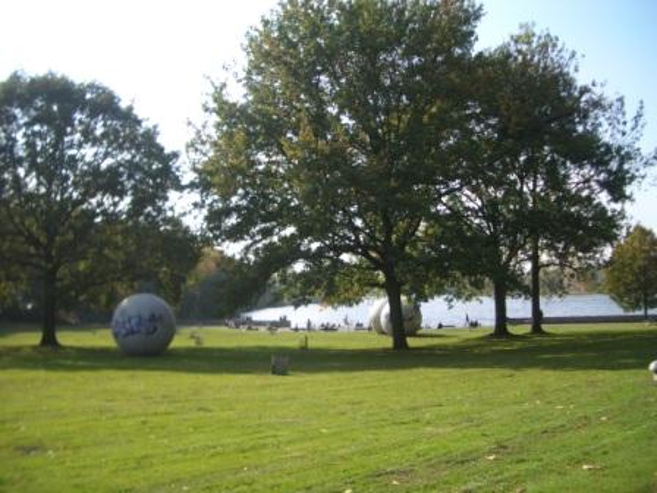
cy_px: 246
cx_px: 328
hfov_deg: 52.6
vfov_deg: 40.7
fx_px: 664
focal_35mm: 35
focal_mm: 5.8
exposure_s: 1/800
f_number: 2.6
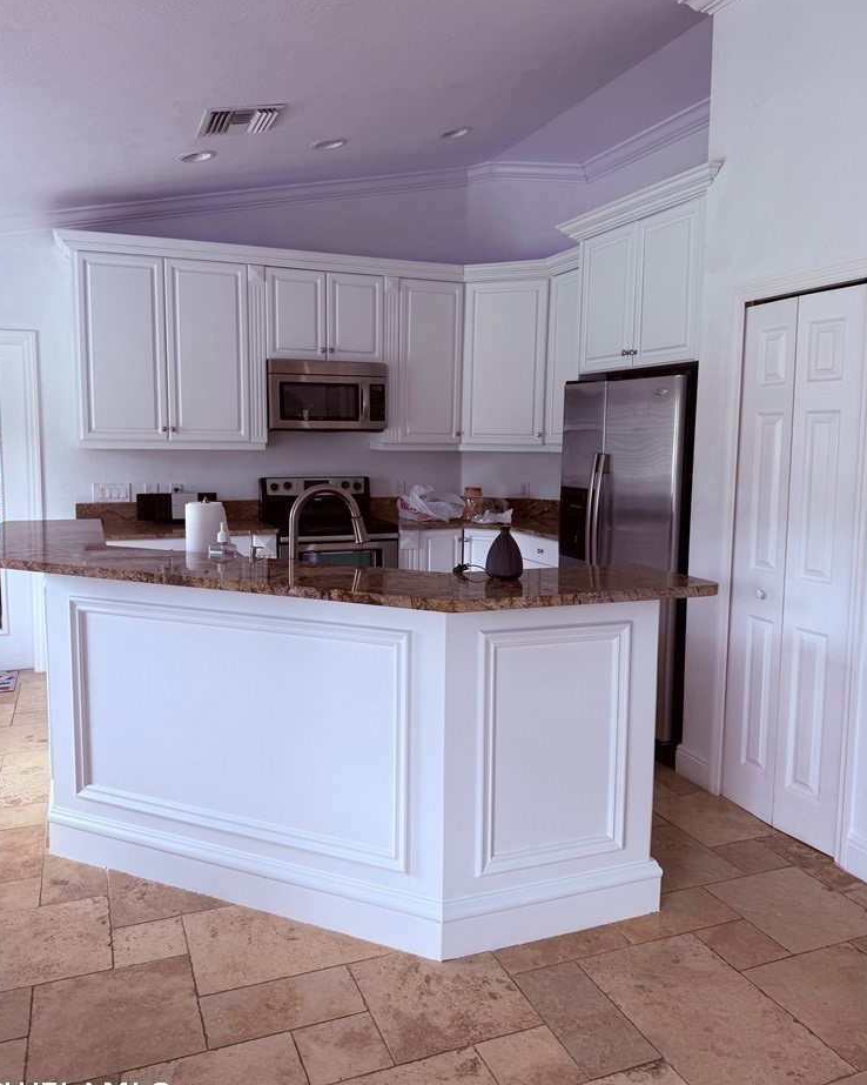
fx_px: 834
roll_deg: -0.4
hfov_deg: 54.9
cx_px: 426
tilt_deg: -5.7
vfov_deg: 66.0
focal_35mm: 26
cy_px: 521
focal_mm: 6.76
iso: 64
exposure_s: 1/121
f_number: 1.78
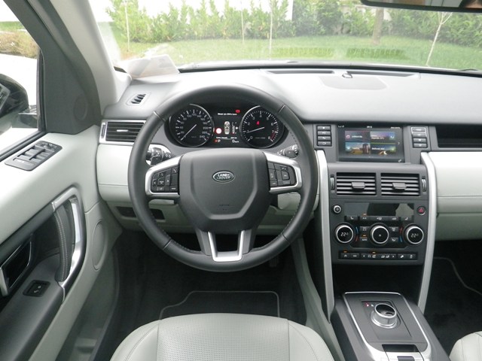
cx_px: 241
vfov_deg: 49.7
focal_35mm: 28
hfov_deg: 63.4
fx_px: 390
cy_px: 180
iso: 160
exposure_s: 1/50
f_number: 3.5
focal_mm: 5
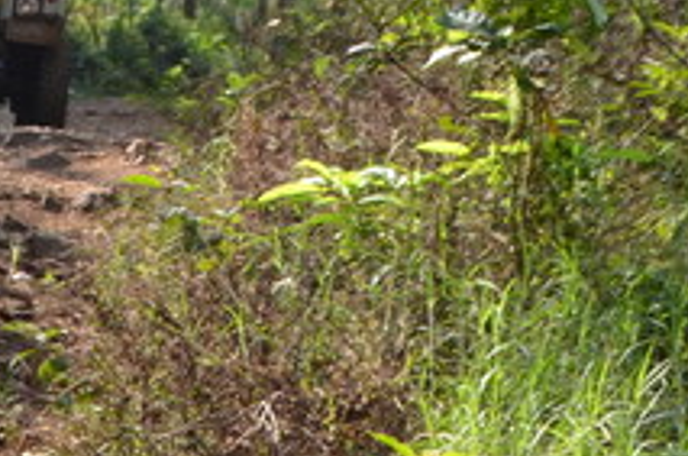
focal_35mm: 144
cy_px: -52
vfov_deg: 9.4
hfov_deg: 13.5
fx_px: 2746
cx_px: -317
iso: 200
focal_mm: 20
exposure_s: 1/200
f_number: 7.1
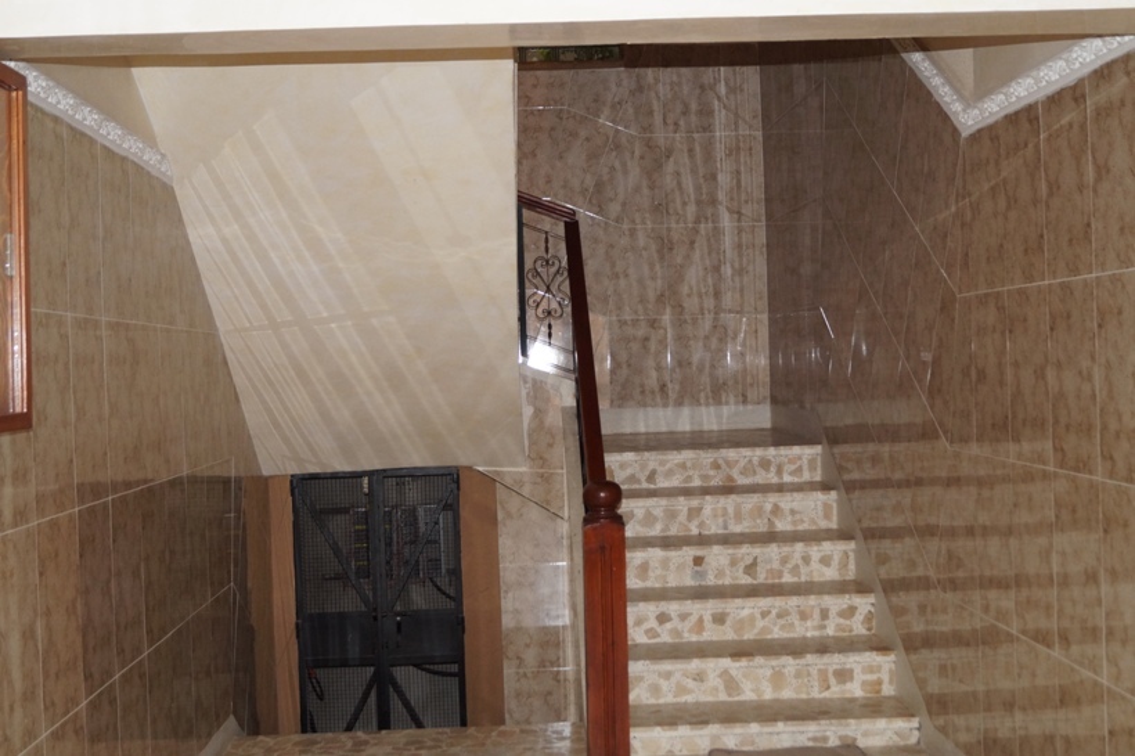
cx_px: 568
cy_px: 378
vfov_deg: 31.9
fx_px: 1324
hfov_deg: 46.4
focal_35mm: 42
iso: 800
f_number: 4.5
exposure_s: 1/60
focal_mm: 28
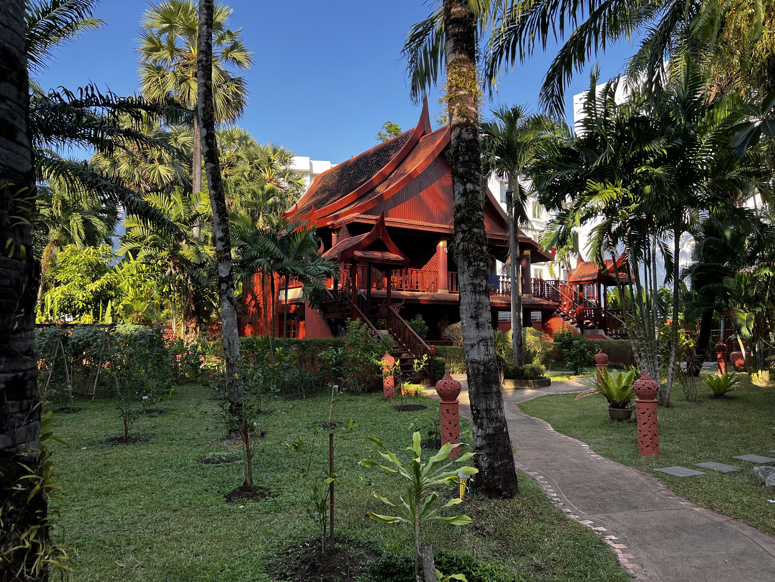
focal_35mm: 26
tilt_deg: +4.7
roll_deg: +1.2
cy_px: 291
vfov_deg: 53.1
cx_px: 388
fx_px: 582
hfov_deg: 67.3
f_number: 1.5
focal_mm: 5.7
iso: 50
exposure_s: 1/814
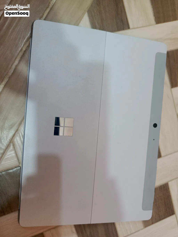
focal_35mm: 23
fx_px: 158
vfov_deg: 73.9
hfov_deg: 58.9
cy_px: 118
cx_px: 89
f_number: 1.7
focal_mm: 5.25
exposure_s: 1/50
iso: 1507
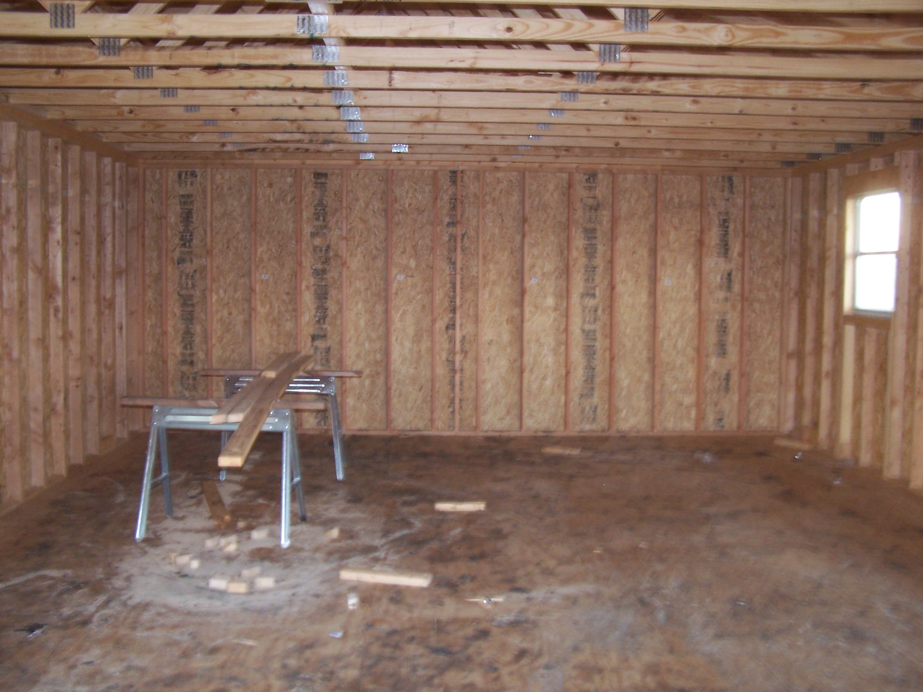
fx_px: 1013
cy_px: 346
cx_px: 462
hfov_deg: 49.0
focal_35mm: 38
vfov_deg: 37.7
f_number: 2.8
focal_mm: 6.3
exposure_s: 1/2
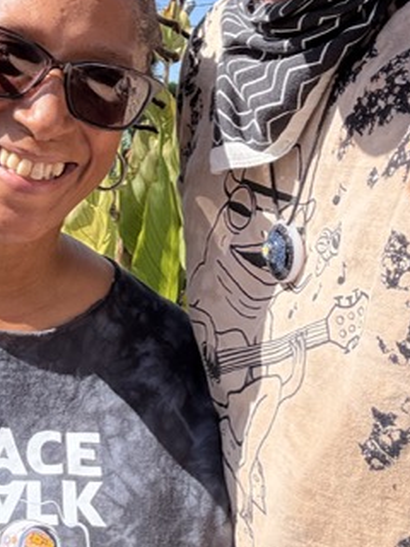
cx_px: 132
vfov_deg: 31.5
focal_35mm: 60
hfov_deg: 24.3
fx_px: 948
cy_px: 121
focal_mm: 2.69
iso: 40
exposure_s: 1/496
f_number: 1.9
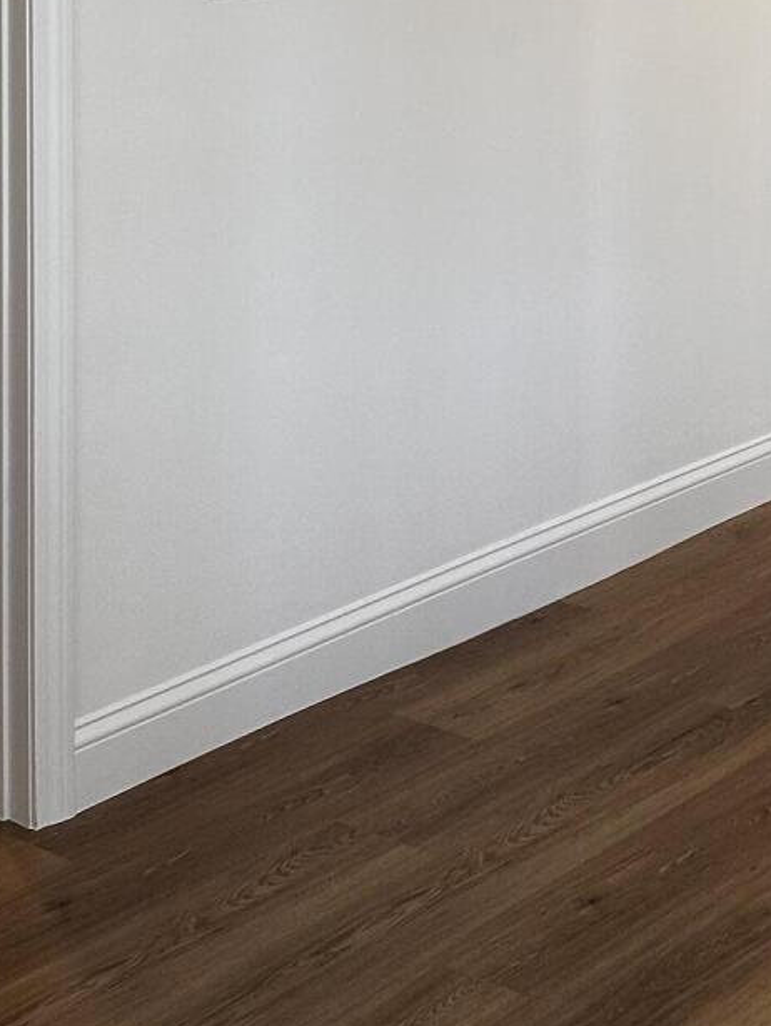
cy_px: -115
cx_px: 546
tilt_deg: -0.3
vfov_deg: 23.4
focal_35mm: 78
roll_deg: +0.0
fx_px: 2314
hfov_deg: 18.8
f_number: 1.78
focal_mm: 6.86
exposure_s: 1/120
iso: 160
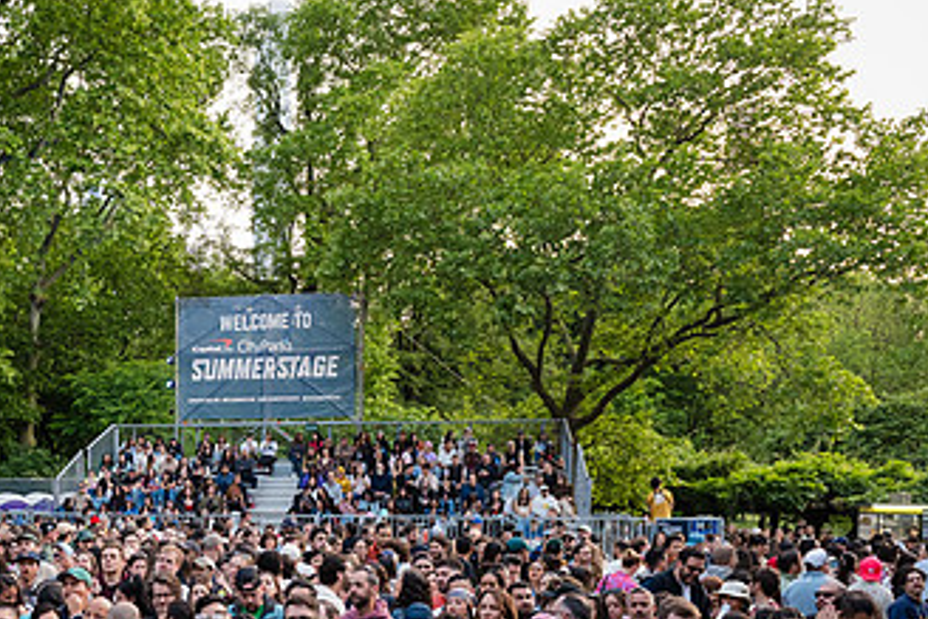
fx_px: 1109
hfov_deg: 43.4
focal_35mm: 43
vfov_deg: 30.1
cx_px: 192
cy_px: 533
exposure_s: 1/250
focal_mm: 24
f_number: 4
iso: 2000
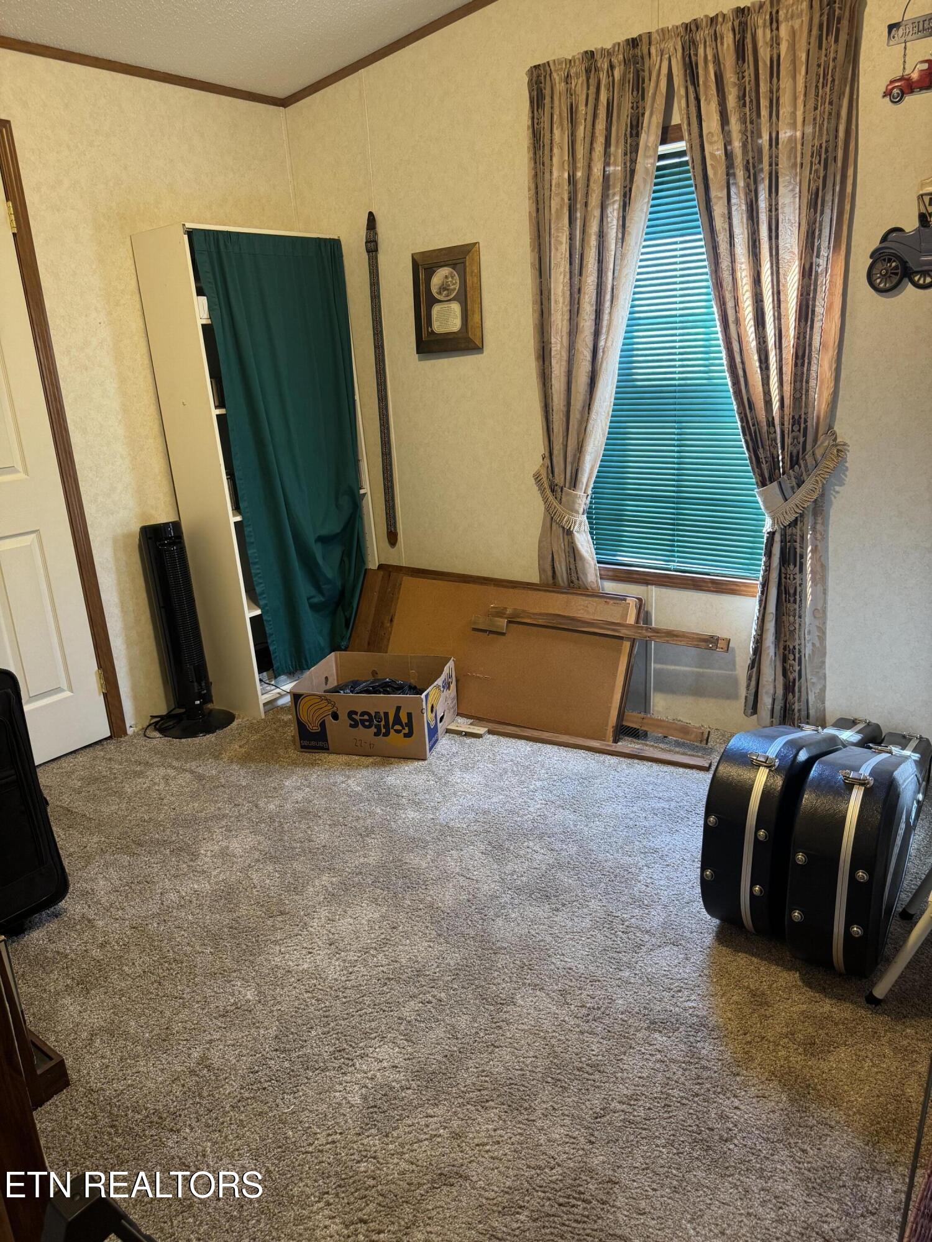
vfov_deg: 71.6
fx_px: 862
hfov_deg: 56.8
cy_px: 621
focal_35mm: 24
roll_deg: +4.3
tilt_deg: -17.3
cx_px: 466
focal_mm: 6.76
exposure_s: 1/60
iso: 320
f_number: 1.78
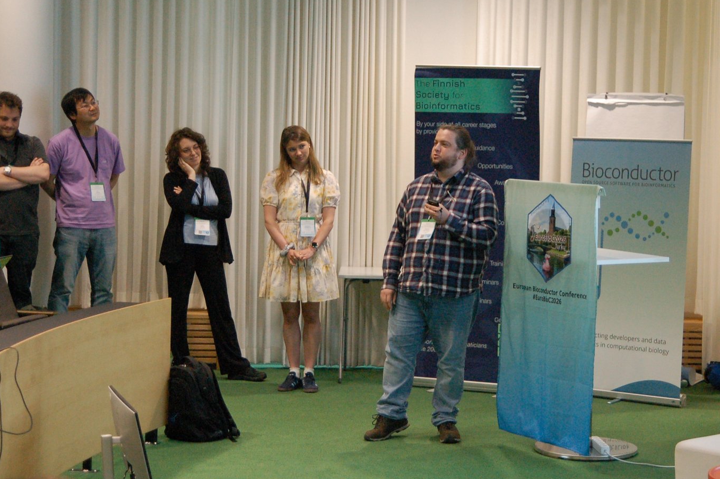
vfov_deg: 16.2
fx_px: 1679
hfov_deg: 24.1
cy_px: 202
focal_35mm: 84
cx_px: 478
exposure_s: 1/125
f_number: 3.2
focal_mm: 38
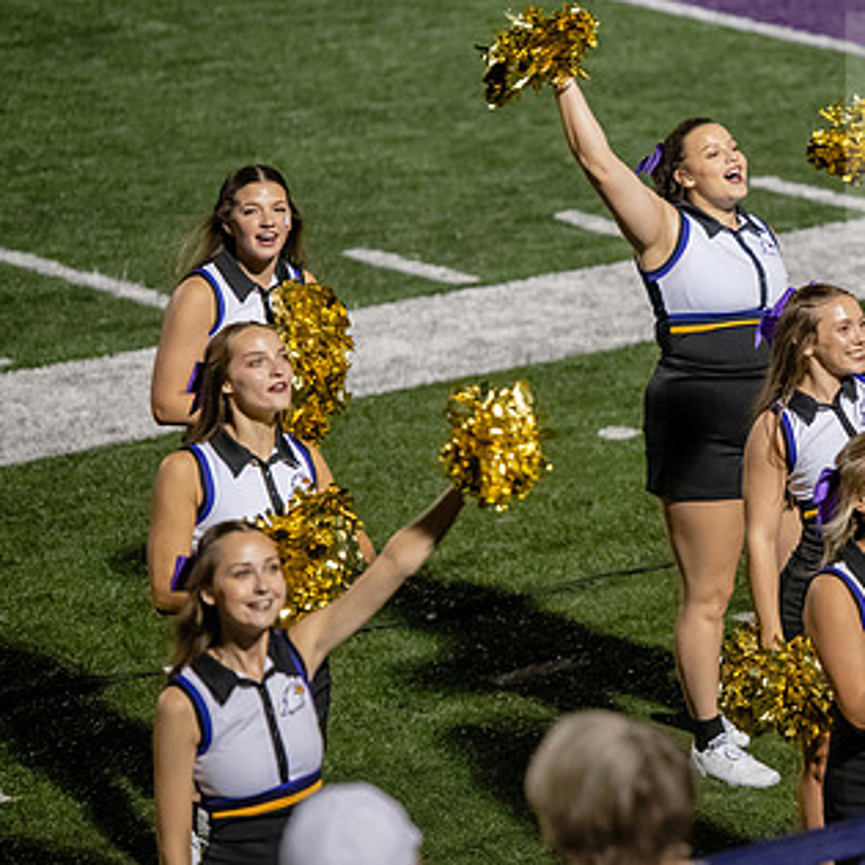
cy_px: 345
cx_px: 763
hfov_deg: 6.8
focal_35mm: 258
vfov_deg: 6.8
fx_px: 7294
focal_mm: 165
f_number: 3.5
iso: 4000
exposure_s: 1/500
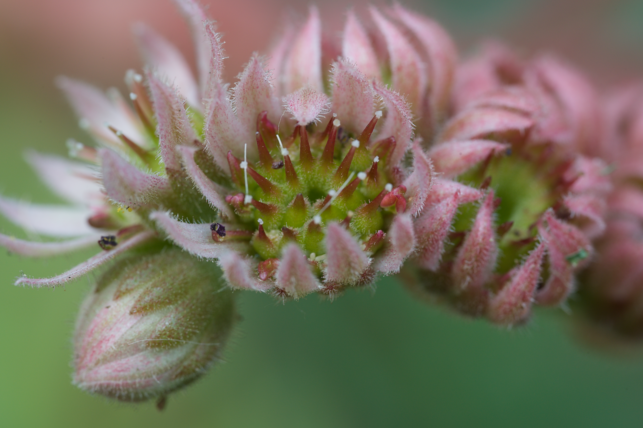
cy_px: 214
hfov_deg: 20.4
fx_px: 1786
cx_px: 322
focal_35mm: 100
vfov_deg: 13.7
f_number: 2.8
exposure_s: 1/50
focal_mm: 100
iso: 500
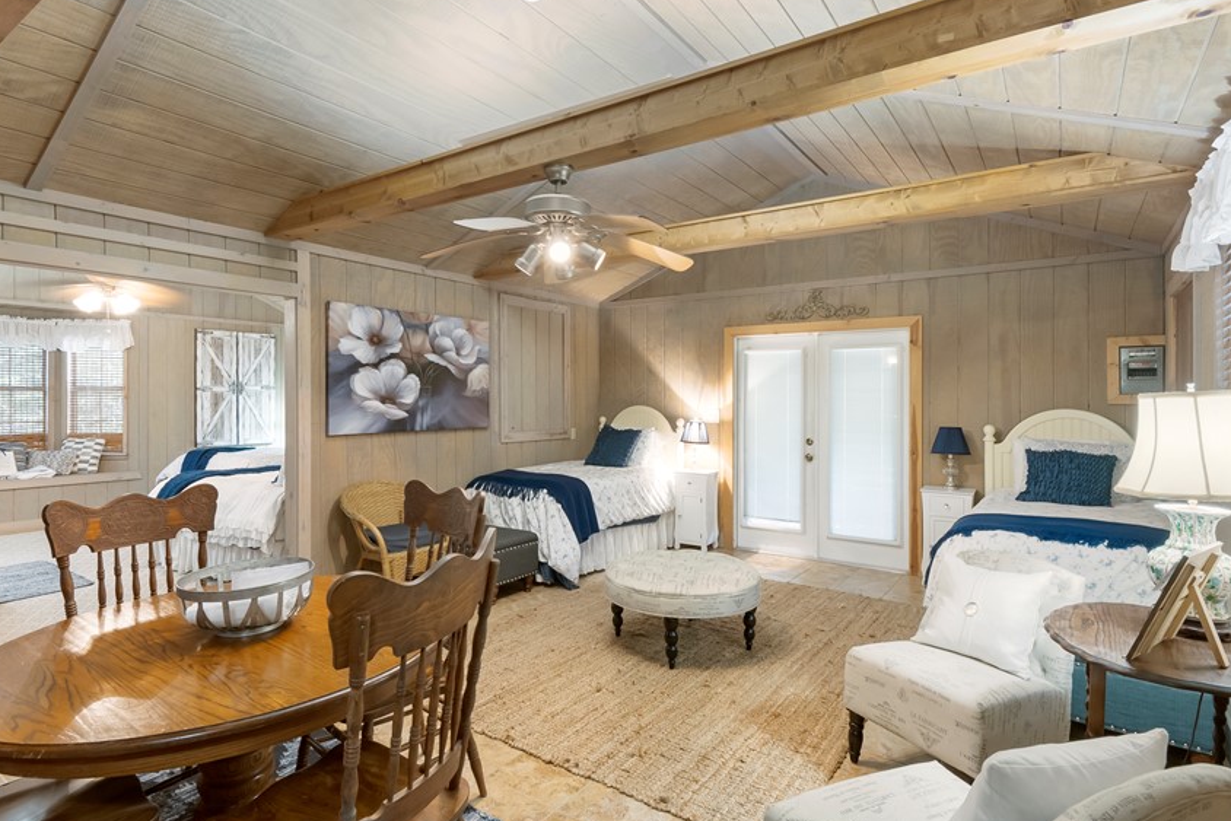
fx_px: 616
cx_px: 612
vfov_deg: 67.4
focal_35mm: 18
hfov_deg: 90.0
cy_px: 413
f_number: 9
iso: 1600
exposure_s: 1/60
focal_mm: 14
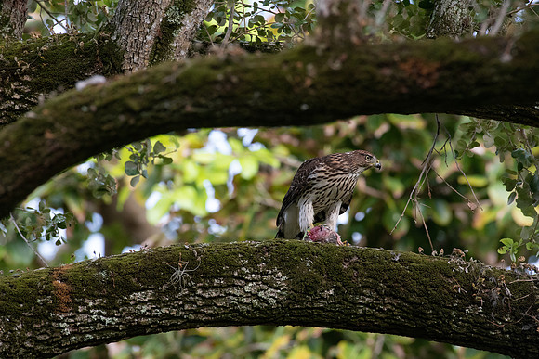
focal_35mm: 500
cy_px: 180
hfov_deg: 4.1
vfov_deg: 2.8
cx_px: 270
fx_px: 7488
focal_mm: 500
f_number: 11
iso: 4500
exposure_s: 1/320
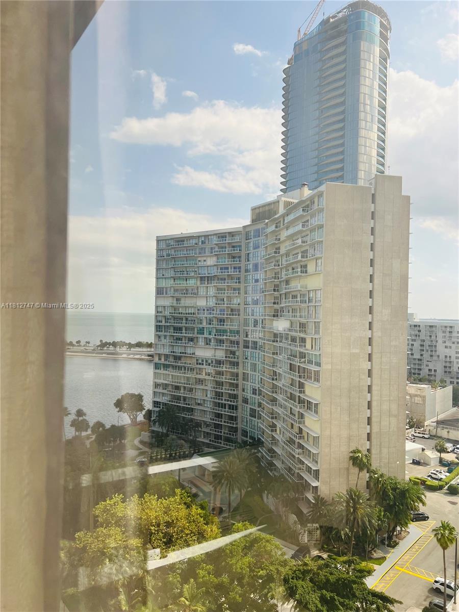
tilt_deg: +1.2
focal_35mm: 26
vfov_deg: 67.3
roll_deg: -0.5
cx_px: 230
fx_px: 460
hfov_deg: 53.1
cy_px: 306
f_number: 1.5
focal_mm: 5.7
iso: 50
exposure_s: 1/1553
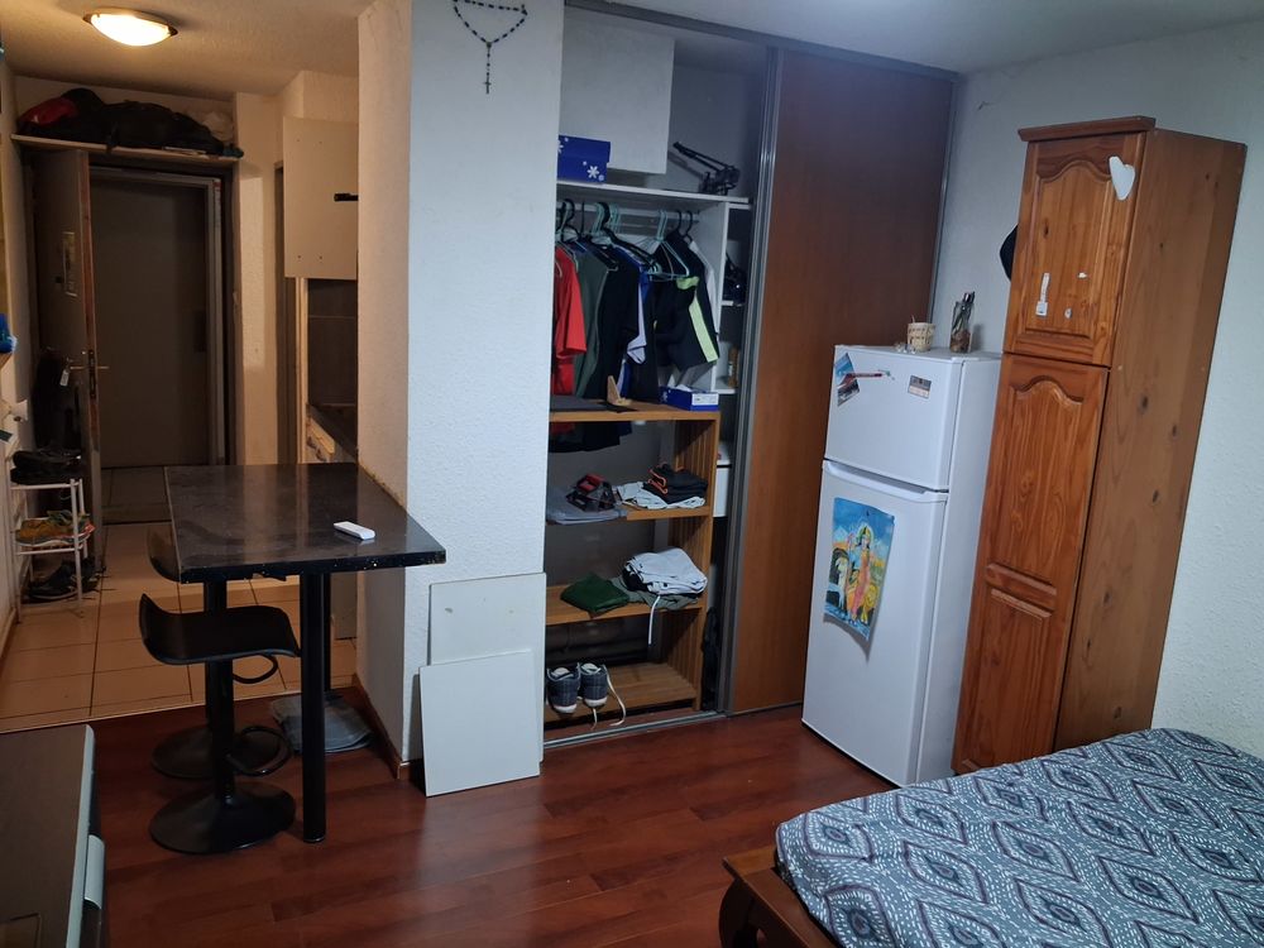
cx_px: 632
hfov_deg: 65.3
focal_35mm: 27
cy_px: 474
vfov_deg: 51.4
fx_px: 986
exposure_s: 1/33
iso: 500
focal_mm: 4
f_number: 1.8
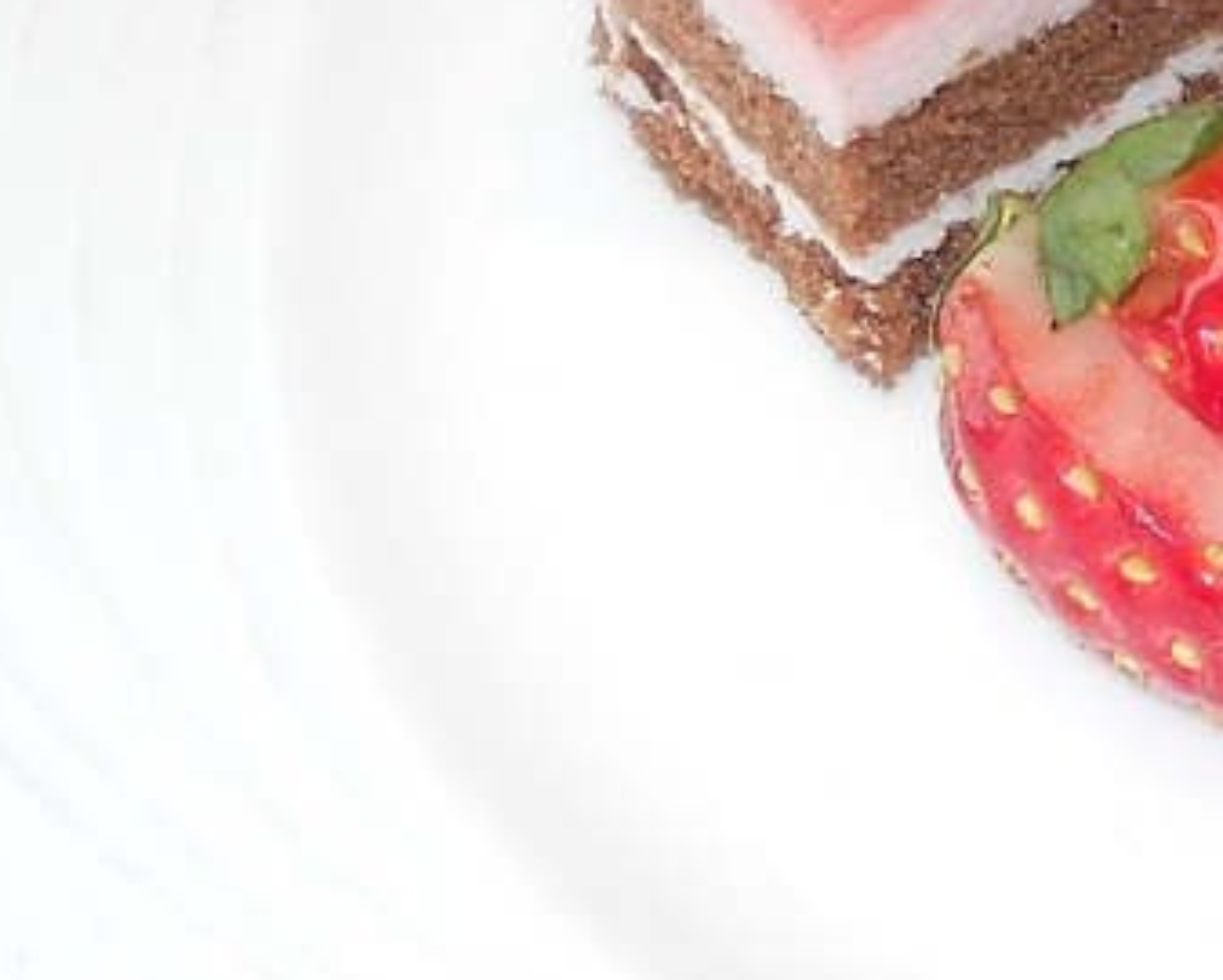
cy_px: 236
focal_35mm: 146
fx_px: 5288
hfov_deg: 12.7
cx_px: 1660
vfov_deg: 10.6
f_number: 3.1
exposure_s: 1/200
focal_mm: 6.72
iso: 80
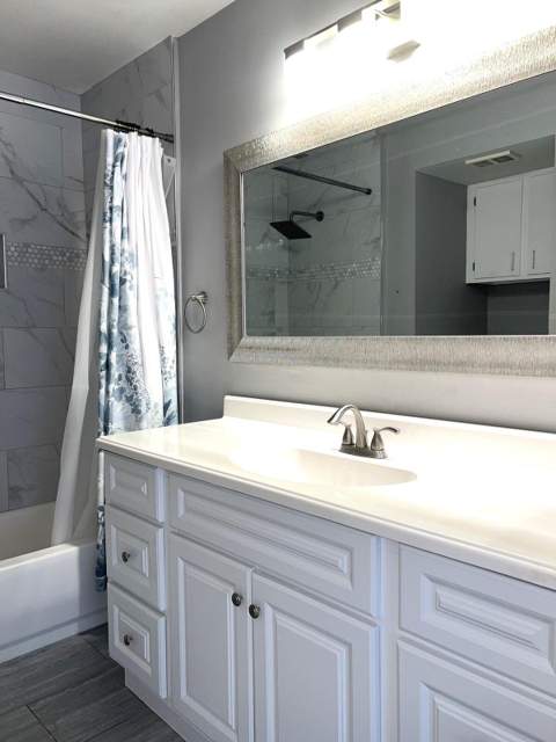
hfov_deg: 53.1
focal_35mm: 26
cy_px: 371
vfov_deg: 67.3
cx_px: 278
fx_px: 557
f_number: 1.5
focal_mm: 5.7
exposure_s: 1/30
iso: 32
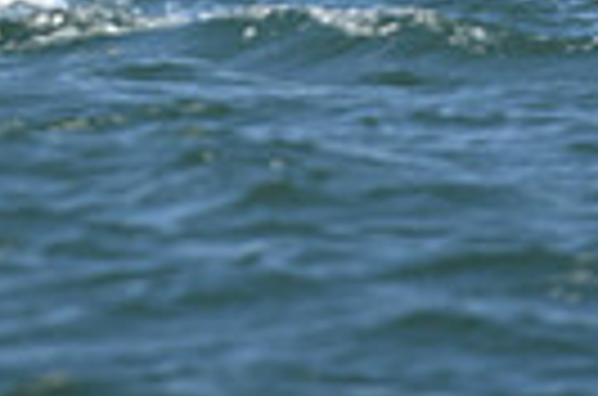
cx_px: 169
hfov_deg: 1.2
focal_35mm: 1750
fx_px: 29000
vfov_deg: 0.8
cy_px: -868
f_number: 6.3
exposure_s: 1/1000
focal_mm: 400
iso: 250
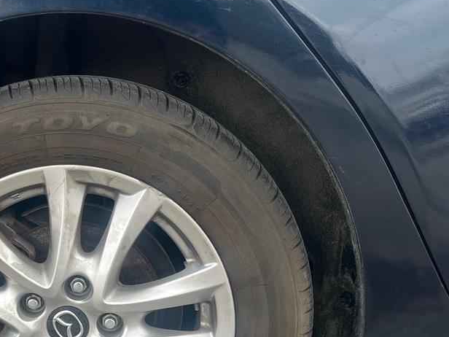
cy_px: 293
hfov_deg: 33.6
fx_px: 700
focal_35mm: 54
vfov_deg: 26.3
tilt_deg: -18.9
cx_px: 41
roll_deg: +1.2
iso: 50
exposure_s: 1/333
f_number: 1.6
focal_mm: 5.1
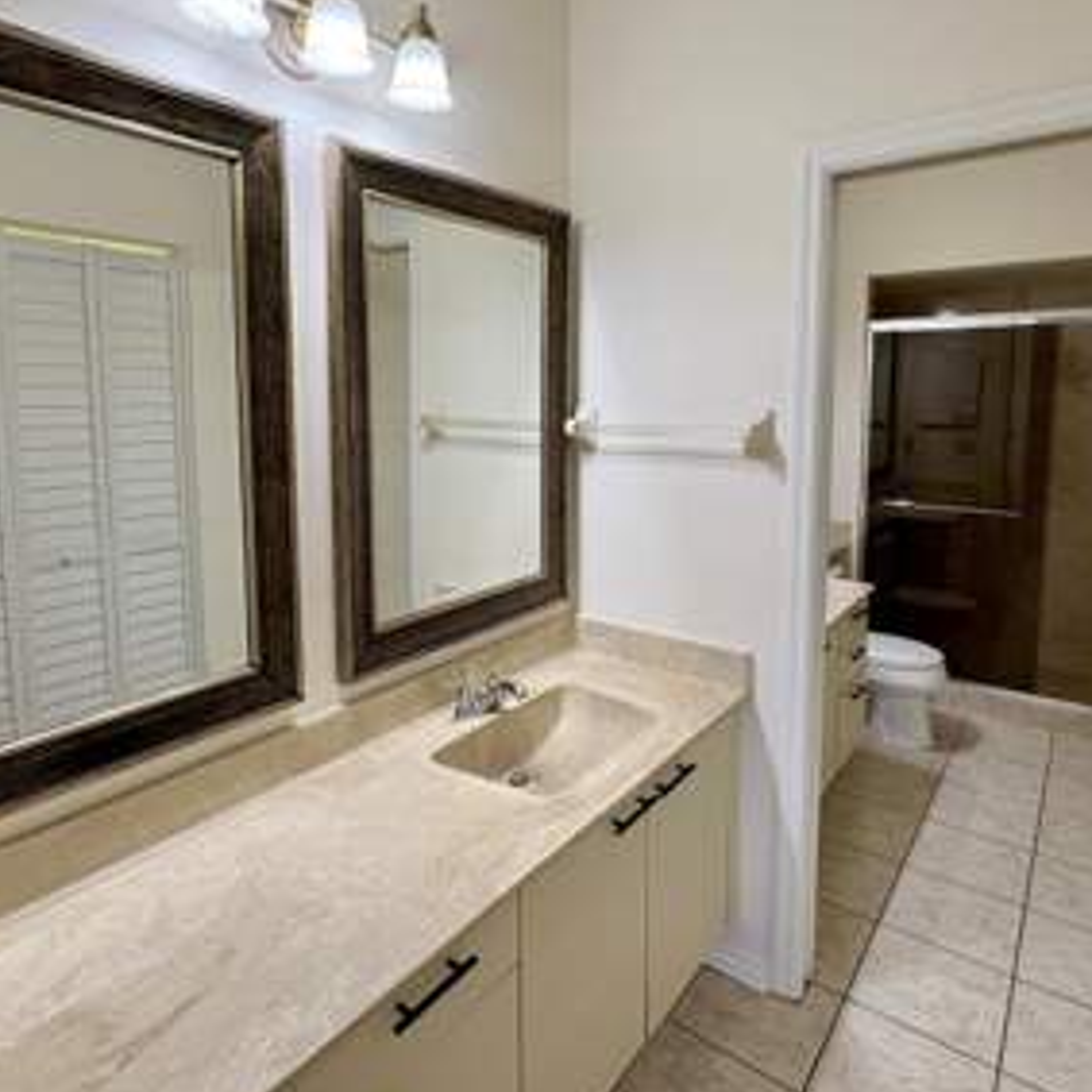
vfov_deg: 71.8
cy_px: 471
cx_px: 544
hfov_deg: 72.1
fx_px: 749
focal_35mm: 21
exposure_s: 1/120
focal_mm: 2.22
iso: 160
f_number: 2.2
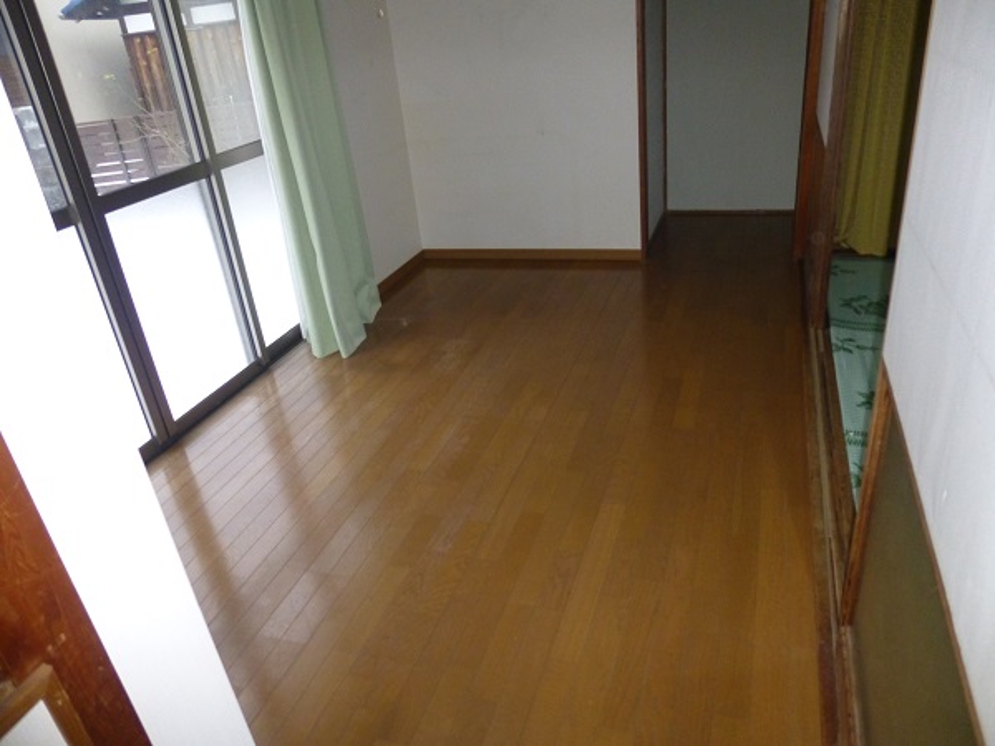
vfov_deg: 54.9
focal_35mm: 25
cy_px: 373
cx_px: 498
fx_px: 719
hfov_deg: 69.4
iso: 400
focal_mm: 4.5
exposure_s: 1/60
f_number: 3.1
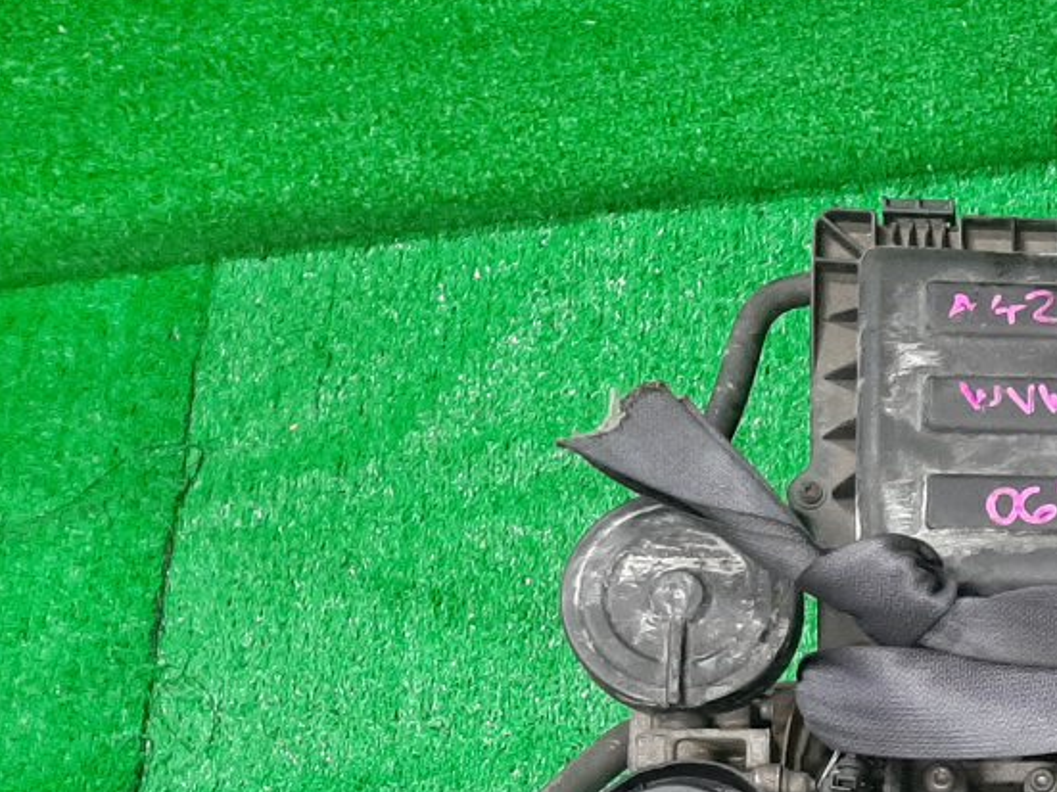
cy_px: 947
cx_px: 1347
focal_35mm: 68
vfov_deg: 20.3
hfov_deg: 25.0
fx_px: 2076
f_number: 1.7
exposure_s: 1/50
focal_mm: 3.93
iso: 164
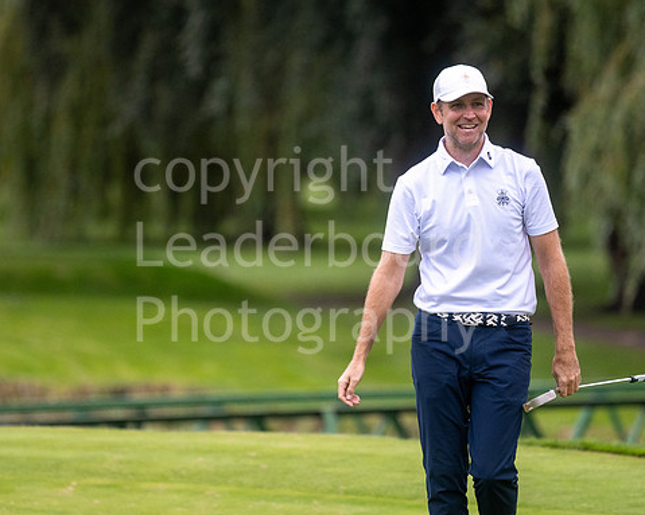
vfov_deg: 3.0
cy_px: 257
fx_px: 9753
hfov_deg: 3.8
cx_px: 311
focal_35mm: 511
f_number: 4
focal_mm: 300
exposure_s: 1/640
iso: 640
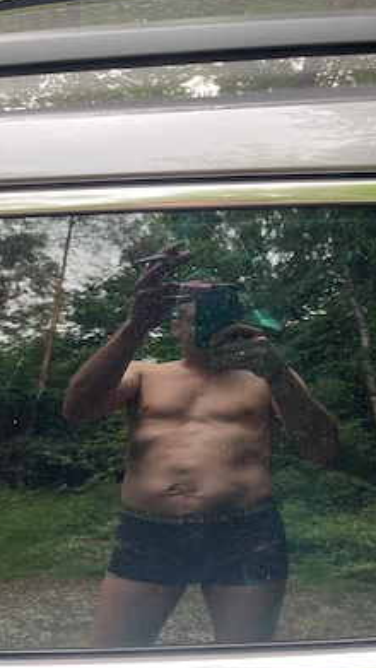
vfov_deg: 66.1
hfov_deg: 40.2
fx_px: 514
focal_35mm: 29
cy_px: 333
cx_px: 200
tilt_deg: -37.4
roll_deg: +5.2
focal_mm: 5.1
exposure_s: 1/121
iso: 80
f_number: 1.6
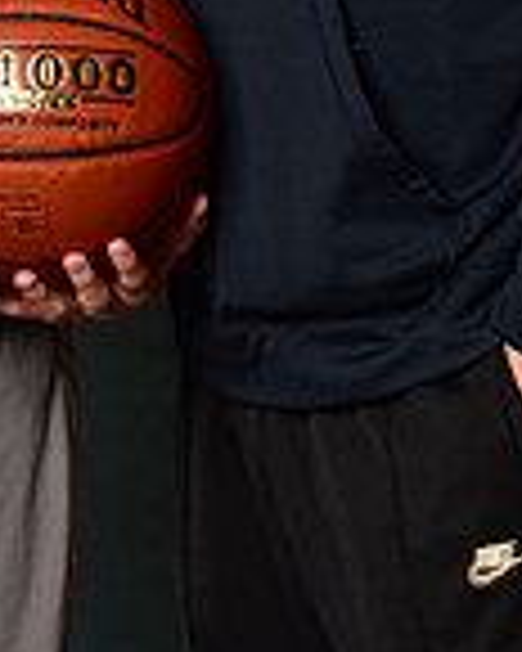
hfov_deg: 3.9
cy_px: -364
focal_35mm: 393
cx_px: 70
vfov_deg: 4.9
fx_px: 7589
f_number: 4.5
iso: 200
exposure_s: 1/160
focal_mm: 105
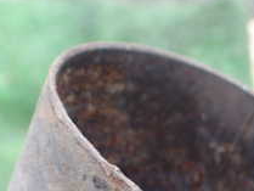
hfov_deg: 22.5
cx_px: 199
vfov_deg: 17.0
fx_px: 631
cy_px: 163
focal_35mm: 86
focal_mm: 5.4
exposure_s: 1/125
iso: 125
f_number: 2.3
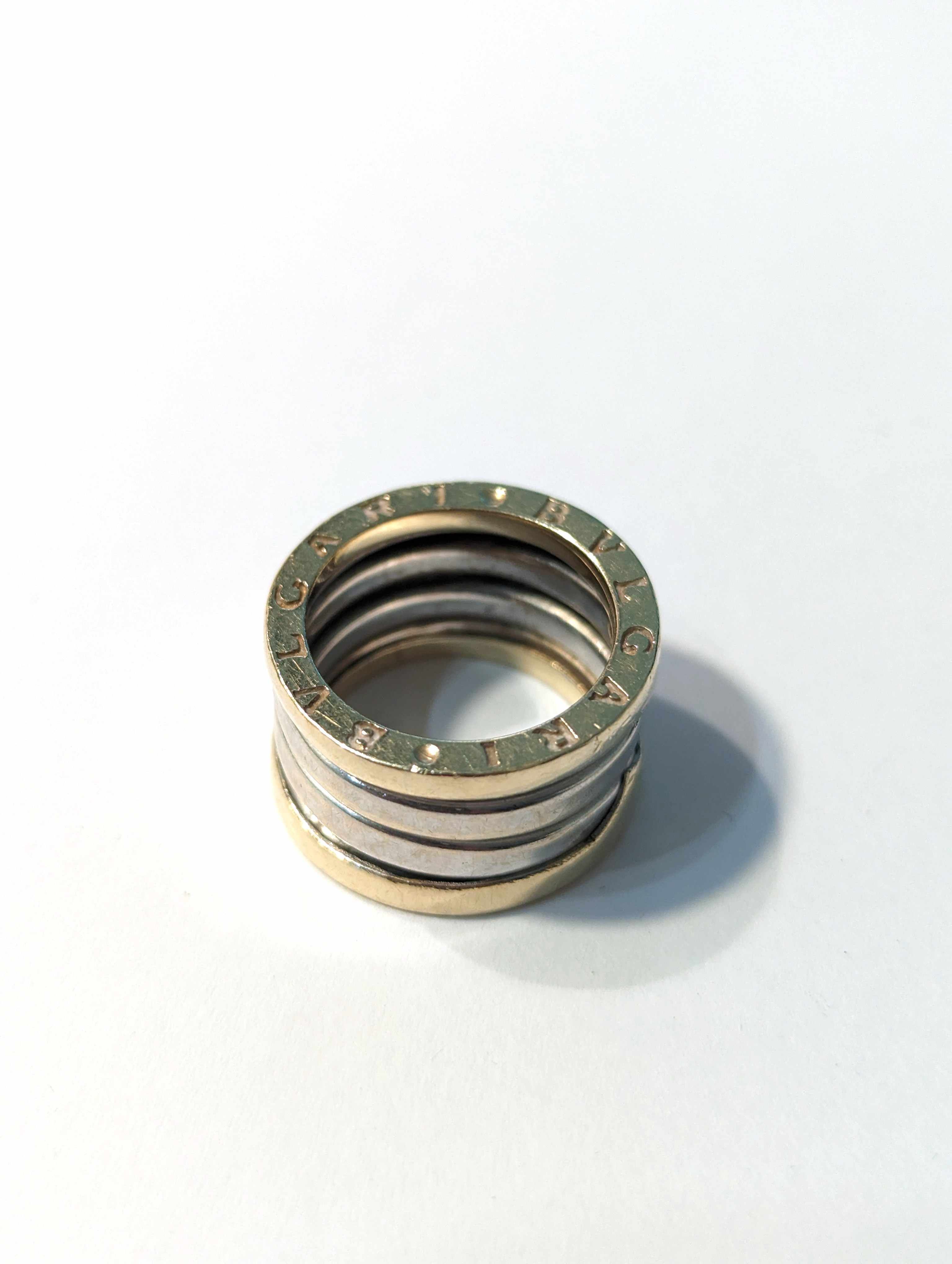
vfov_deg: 39.6
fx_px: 1756
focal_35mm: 48
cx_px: 476
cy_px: 632
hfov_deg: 30.3
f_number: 1.85
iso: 250
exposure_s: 1/99.9
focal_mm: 6.81
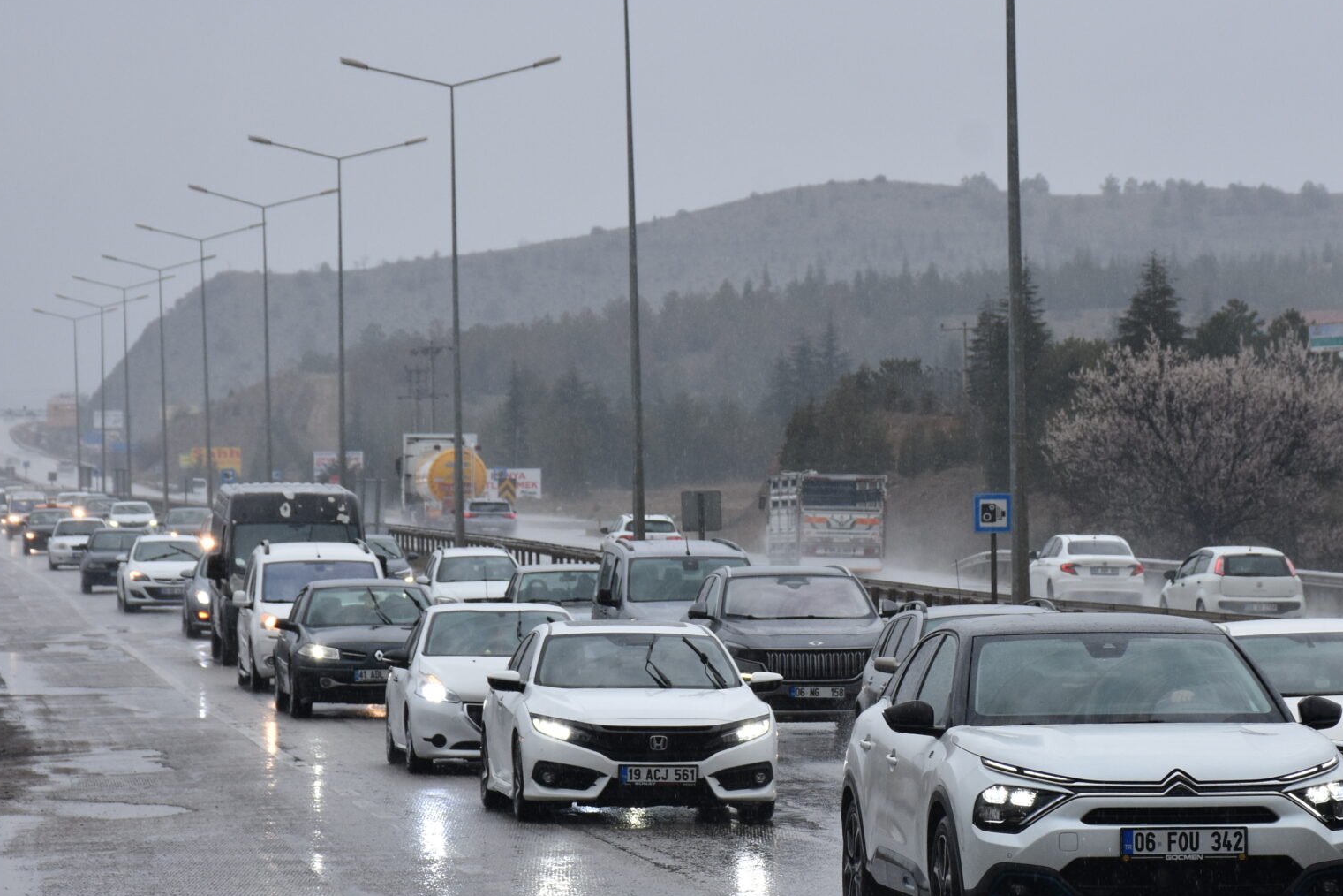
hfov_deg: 10.2
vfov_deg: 6.8
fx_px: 7535
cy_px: 501
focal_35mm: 202
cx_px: 893
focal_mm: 80
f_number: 8
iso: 280
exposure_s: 1/500
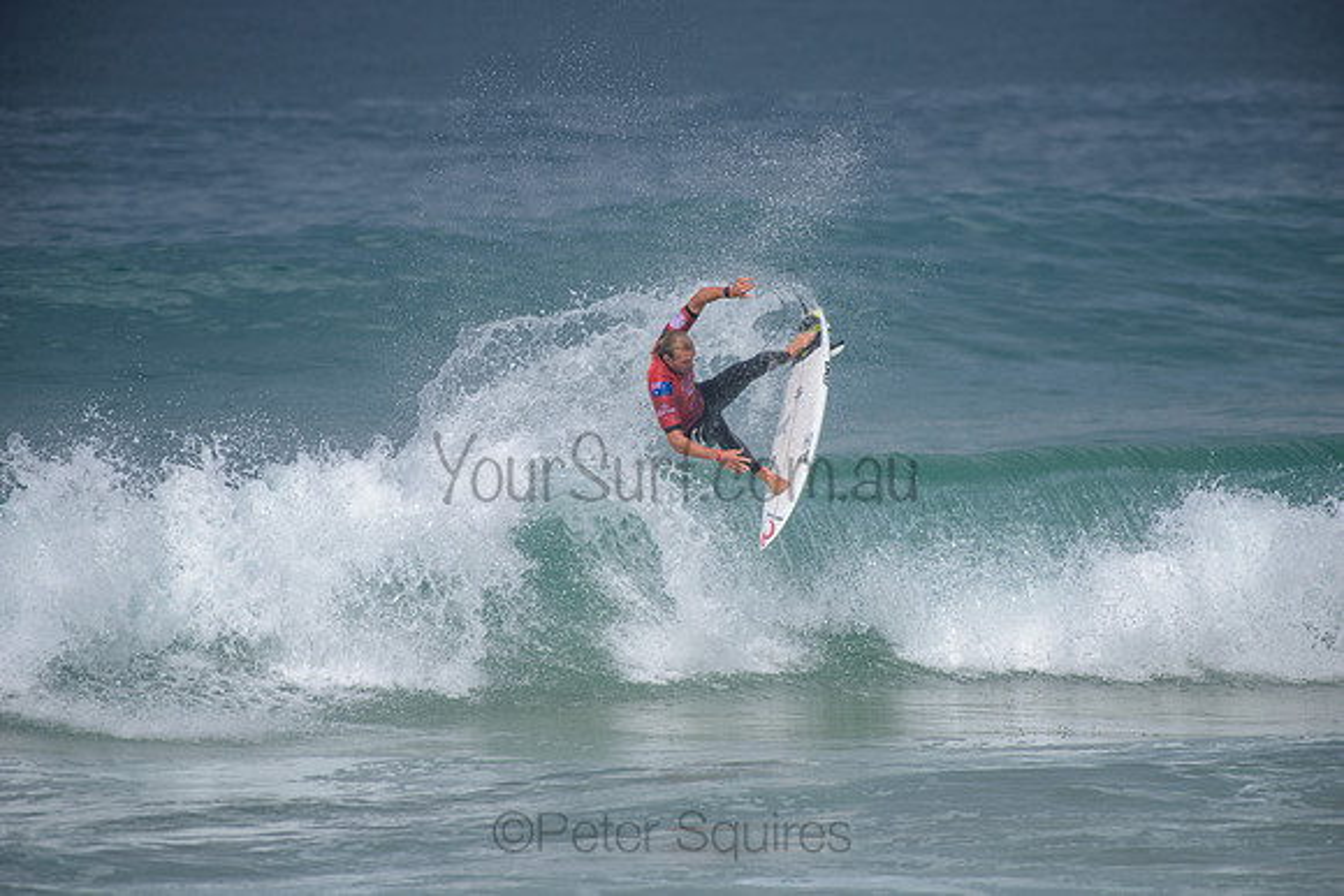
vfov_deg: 2.8
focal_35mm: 500
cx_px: 672
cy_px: 448
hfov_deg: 4.1
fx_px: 18670
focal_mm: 500
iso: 180
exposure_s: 1/2000
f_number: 5.6
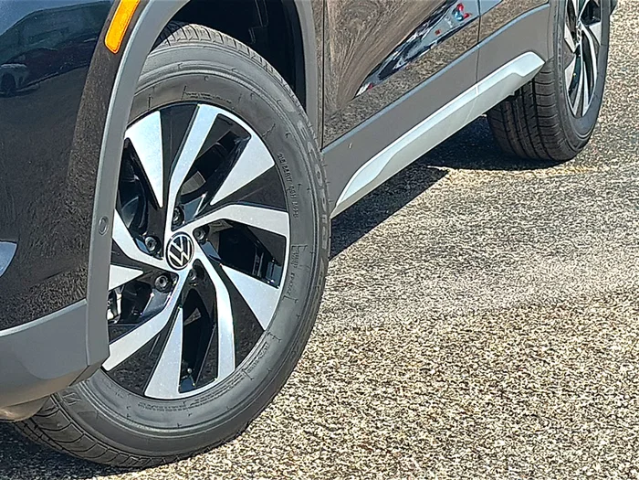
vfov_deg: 14.8
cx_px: 320
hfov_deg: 19.6
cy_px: 240
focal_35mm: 100
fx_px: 1846
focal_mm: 6.86
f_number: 1.78
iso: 80
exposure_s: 1/4049
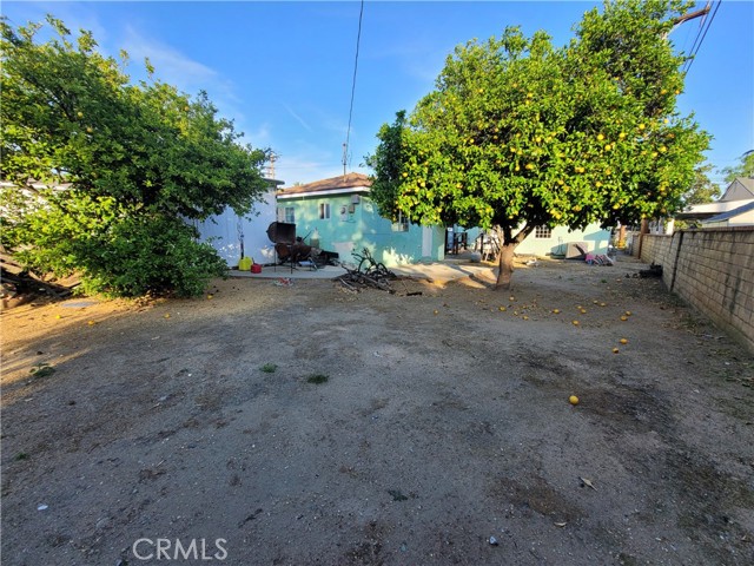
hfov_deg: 106.2
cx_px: 377
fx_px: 283
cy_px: 283
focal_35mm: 13
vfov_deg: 89.9
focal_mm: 2.2
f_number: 2.2
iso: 64
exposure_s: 1/511
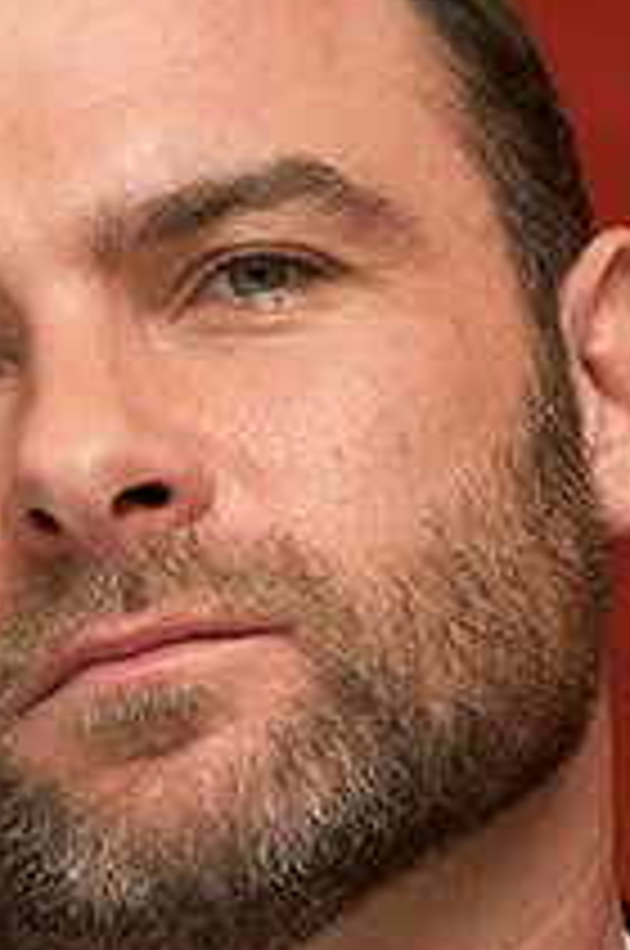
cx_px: 216
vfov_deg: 5.2
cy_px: 756
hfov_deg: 3.4
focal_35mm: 399
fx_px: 10507
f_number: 5.6
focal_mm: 155
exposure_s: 1/100
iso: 400
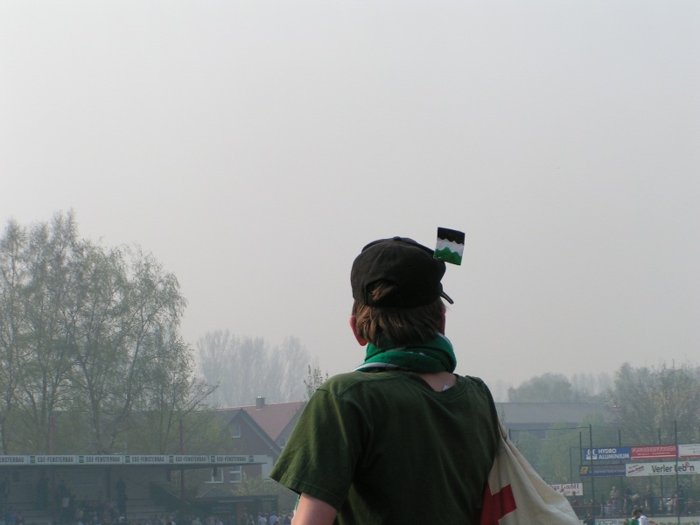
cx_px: 350
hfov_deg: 18.2
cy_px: 262
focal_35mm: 108
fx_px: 2184
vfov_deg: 13.7
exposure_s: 1/400
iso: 50
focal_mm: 16.6
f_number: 6.3
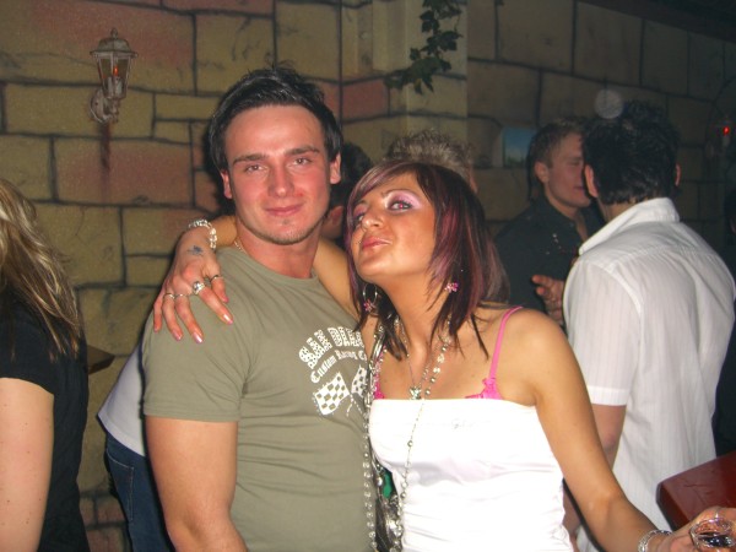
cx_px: 368
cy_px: 276
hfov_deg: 49.0
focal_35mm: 38
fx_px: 808
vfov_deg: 37.7
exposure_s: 1/60
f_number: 2.8
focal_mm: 7.9
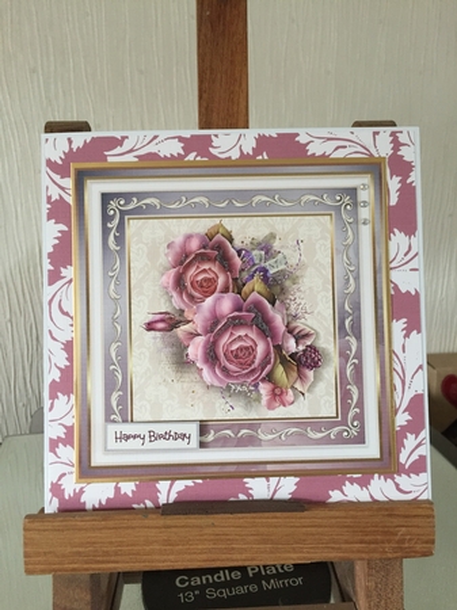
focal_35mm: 29
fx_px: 511
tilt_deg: -14.6
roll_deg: +0.5
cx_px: 228
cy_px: 305
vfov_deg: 61.7
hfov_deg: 48.2
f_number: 2.2
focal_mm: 4.15
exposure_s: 1/33
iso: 160
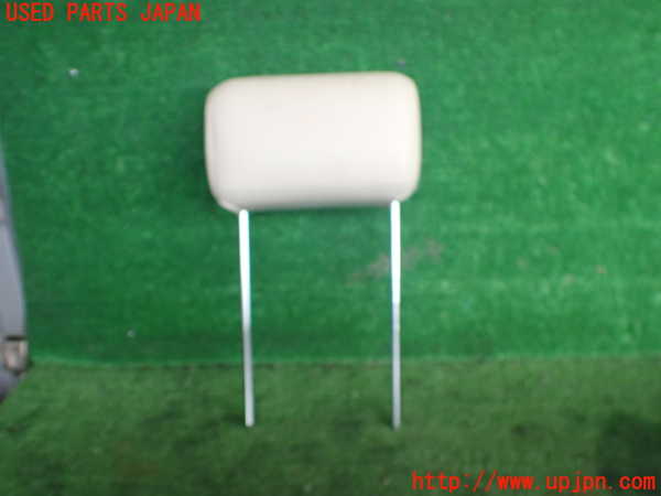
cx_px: 330
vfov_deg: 46.8
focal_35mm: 30
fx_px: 573
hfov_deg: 60.0
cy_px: 248
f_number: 2.3
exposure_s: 1/125
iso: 320
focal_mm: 5.4
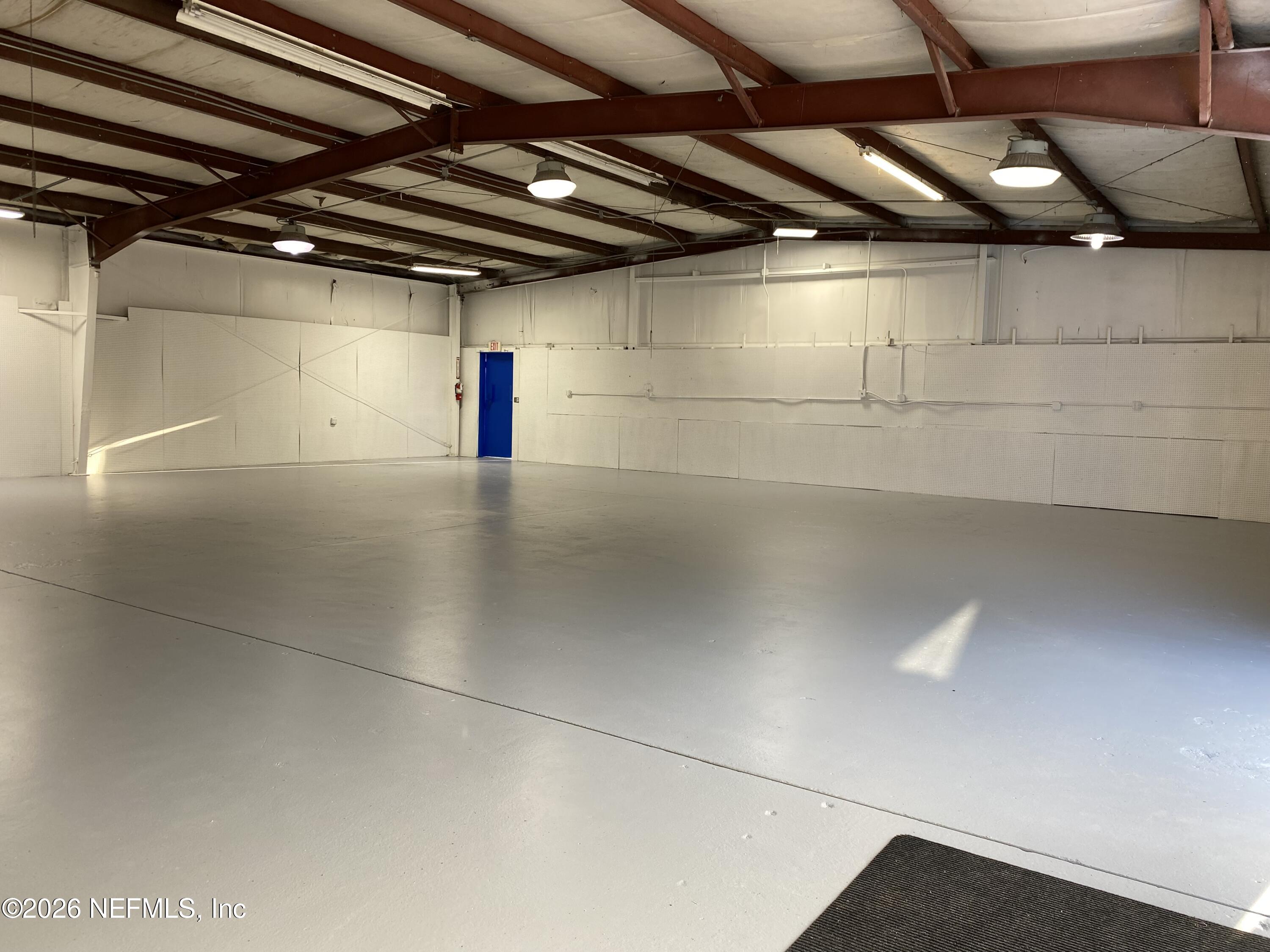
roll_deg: -1.5
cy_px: 476
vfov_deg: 53.1
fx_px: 954
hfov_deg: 67.3
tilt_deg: -5.2
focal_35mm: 26
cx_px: 635
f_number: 1.8
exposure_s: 1/120
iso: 40
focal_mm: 4.25
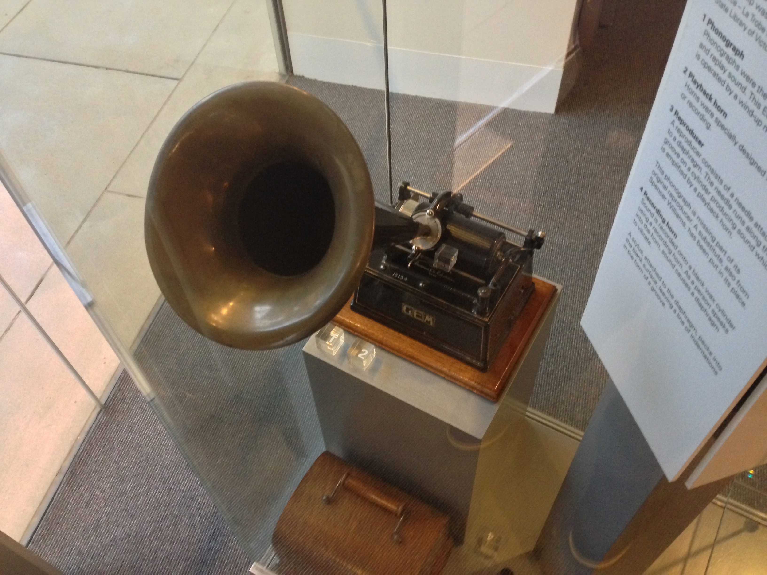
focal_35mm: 33
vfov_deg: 42.9
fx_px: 731
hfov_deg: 55.4
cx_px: 384
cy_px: 288
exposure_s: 1/15
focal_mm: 4.13
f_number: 2.4
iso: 500
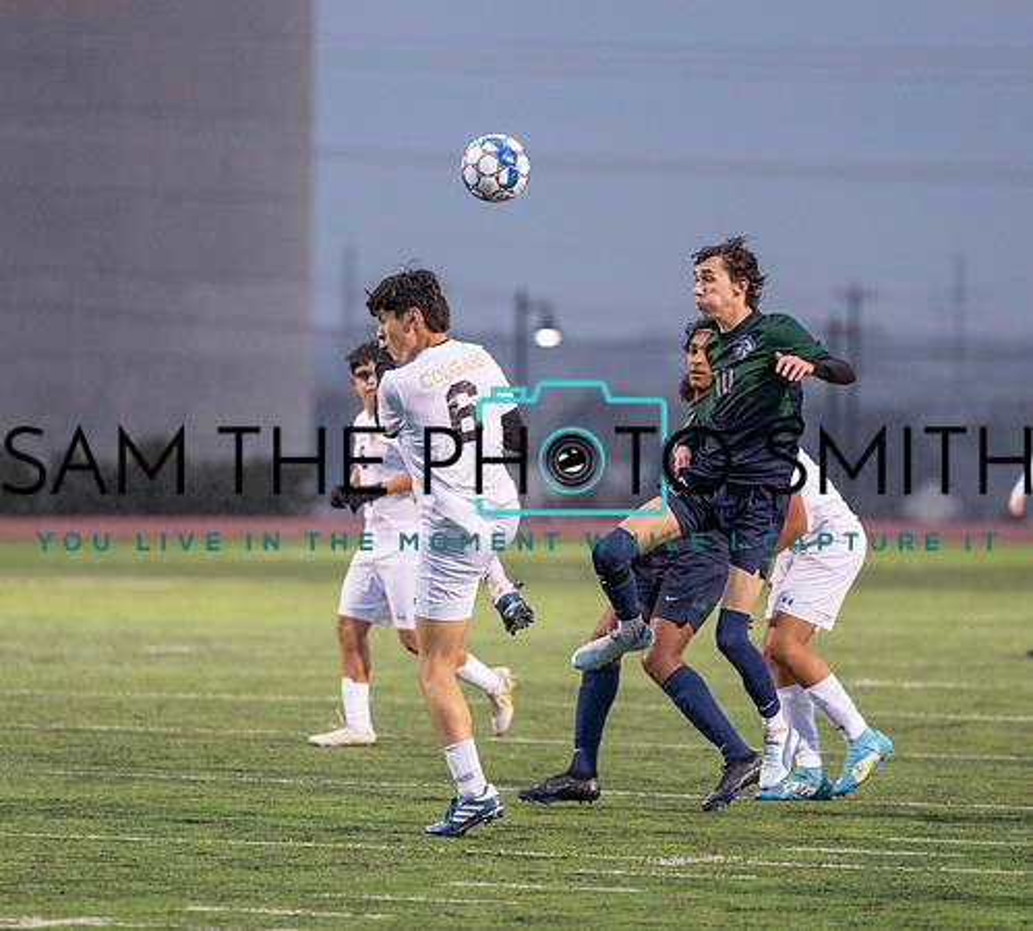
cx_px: 552
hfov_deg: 6.1
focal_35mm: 301
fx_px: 9689
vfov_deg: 5.5
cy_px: 491
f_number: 2.8
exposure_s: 1/1250
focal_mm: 200
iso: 5000
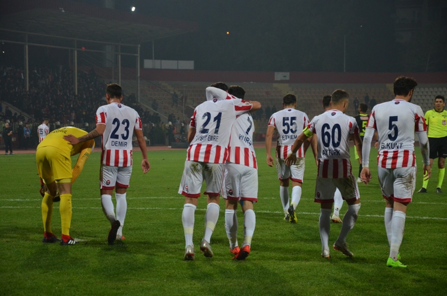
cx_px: 224
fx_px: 1487
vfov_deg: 11.4
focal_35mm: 120
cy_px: 148
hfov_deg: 17.1
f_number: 5.3
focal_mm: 80
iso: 1400
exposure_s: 1/500
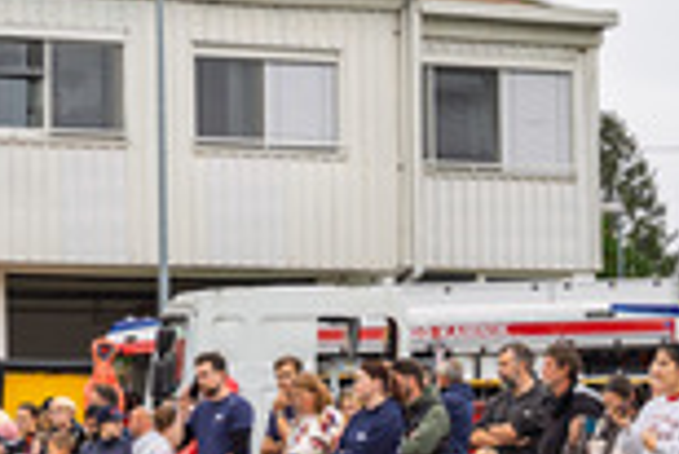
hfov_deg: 10.1
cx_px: 489
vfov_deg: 6.7
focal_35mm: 204
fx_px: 3851
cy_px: 353
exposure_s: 1/200
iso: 100
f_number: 3.2
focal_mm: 70
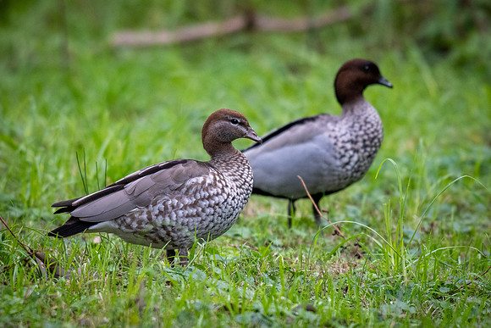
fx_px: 9537
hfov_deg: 2.9
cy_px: 163
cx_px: 257
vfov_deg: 2.0
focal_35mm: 699
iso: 1800
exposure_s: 1/200
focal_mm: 390
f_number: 5.6
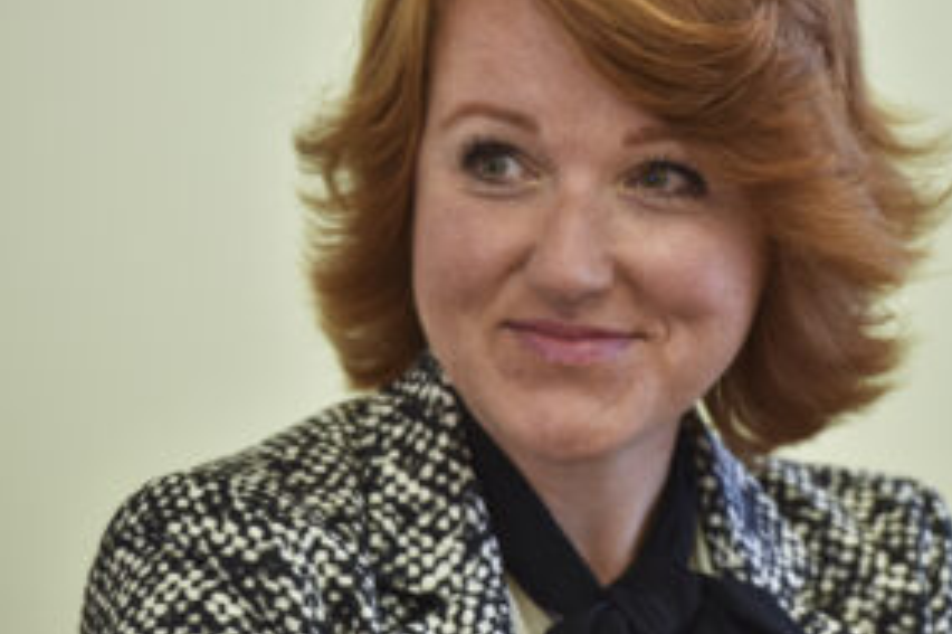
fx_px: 8378
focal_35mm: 317
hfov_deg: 6.5
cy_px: 228
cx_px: 620
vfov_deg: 4.3
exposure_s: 1/200
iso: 1000
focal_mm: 200
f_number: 3.5
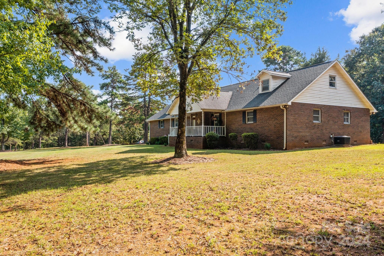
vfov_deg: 46.4
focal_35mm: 28
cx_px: 192
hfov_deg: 65.5
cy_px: 128
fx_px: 299
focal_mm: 10.26
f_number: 5.6
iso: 100
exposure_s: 1/320
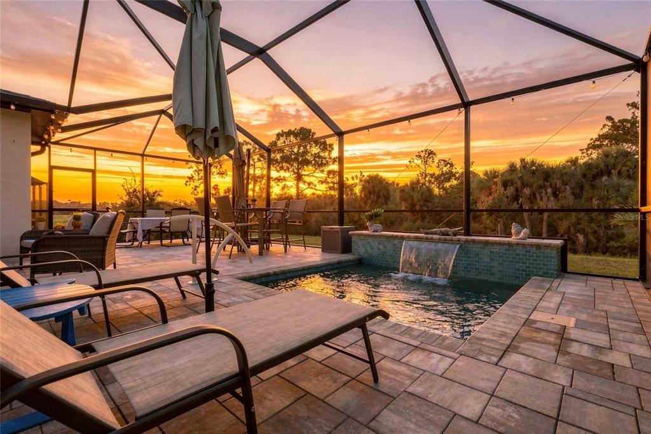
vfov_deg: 72.0
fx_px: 298
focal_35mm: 16
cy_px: 217
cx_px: 326
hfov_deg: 95.0
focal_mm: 16.5
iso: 250
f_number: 8
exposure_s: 1/400
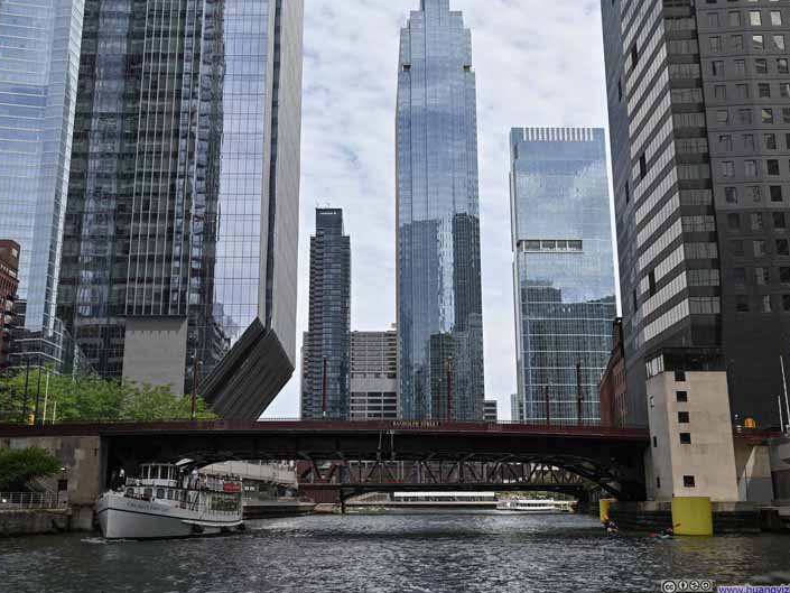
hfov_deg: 50.7
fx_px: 834
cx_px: 385
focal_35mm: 37
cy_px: 298
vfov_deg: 39.1
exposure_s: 1/1250
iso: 100
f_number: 5
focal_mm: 33.5
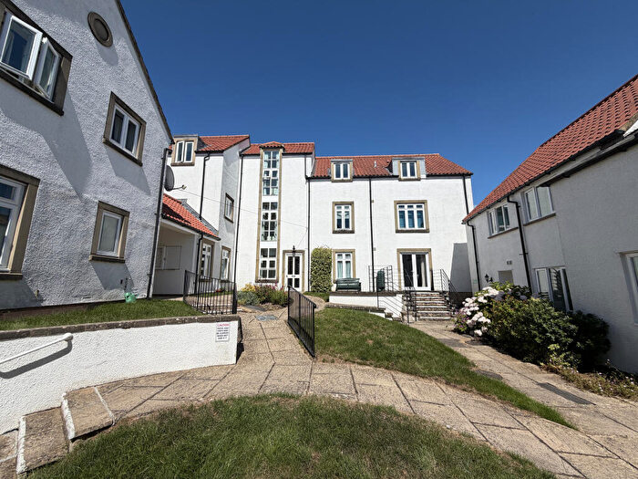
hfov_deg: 102.1
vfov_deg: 85.7
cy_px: 240
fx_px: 258
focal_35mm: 14
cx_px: 319
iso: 20
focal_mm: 2.22
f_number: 2.2
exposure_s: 1/1431
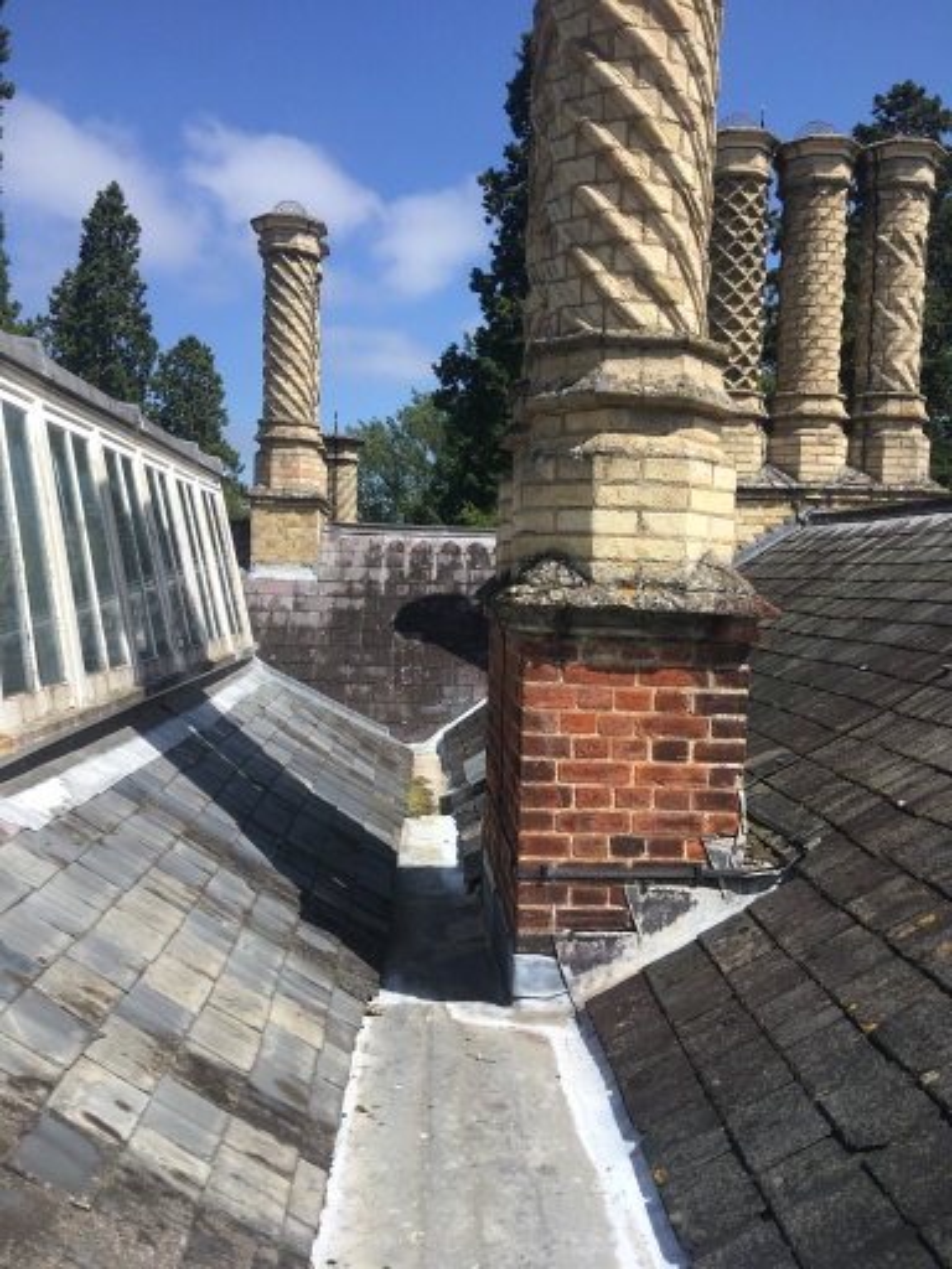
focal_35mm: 29
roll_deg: -1.3
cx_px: 476
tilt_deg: -6.6
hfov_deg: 48.2
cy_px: 634
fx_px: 1063
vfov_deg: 61.7
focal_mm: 4.15
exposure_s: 1/1451
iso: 25
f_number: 2.2
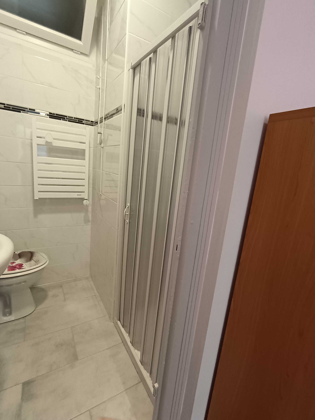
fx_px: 206
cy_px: 210
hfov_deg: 74.7
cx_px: 158
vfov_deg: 91.0
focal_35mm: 17
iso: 551
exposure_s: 1/50
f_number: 2.2
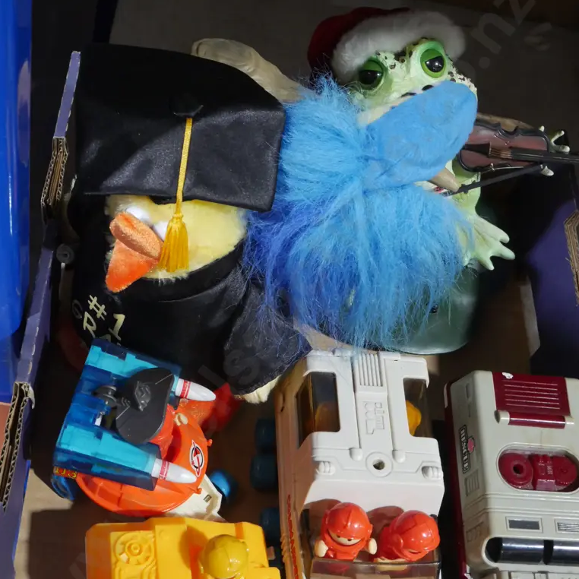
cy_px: 302
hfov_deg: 30.0
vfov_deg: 30.0
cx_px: 289
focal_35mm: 57
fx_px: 1079
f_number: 6.3
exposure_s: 1/60
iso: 2500
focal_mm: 24
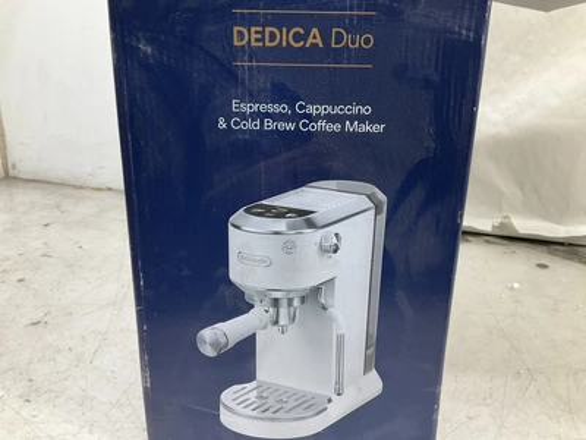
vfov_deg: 48.2
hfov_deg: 61.7
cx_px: 293
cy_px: 220
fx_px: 491
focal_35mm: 29
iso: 40
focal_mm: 3
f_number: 1.8
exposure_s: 1/60
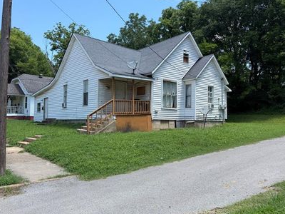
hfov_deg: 59.9
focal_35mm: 30
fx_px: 247
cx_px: 134
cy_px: 109
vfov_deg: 46.8
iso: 80
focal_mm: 6.76
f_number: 1.78
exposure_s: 1/1812
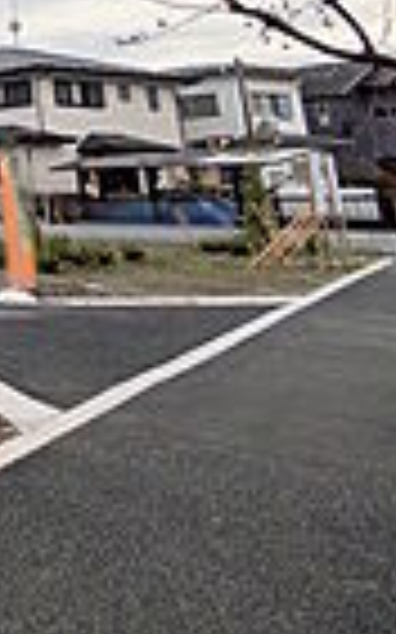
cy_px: 85
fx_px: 726
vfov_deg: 43.8
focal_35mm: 42
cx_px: -486
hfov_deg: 16.7
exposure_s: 1/467
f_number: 2.2
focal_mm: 1.83
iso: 51
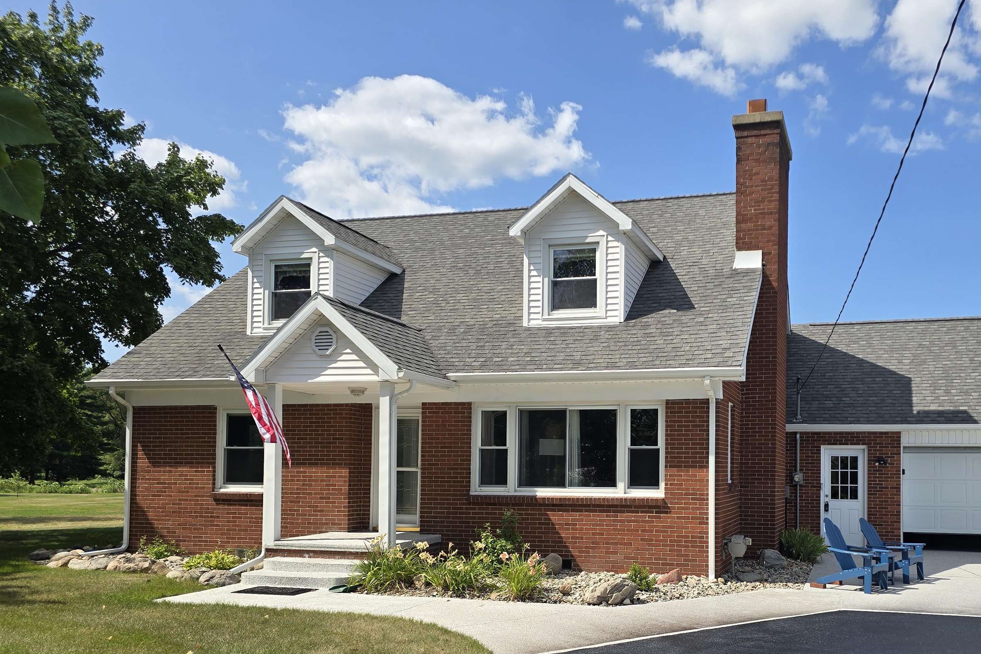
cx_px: 623
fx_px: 845
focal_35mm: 31
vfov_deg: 41.7
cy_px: 439
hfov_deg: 59.4
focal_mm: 6.3
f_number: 1.7
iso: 12
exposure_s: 1/682
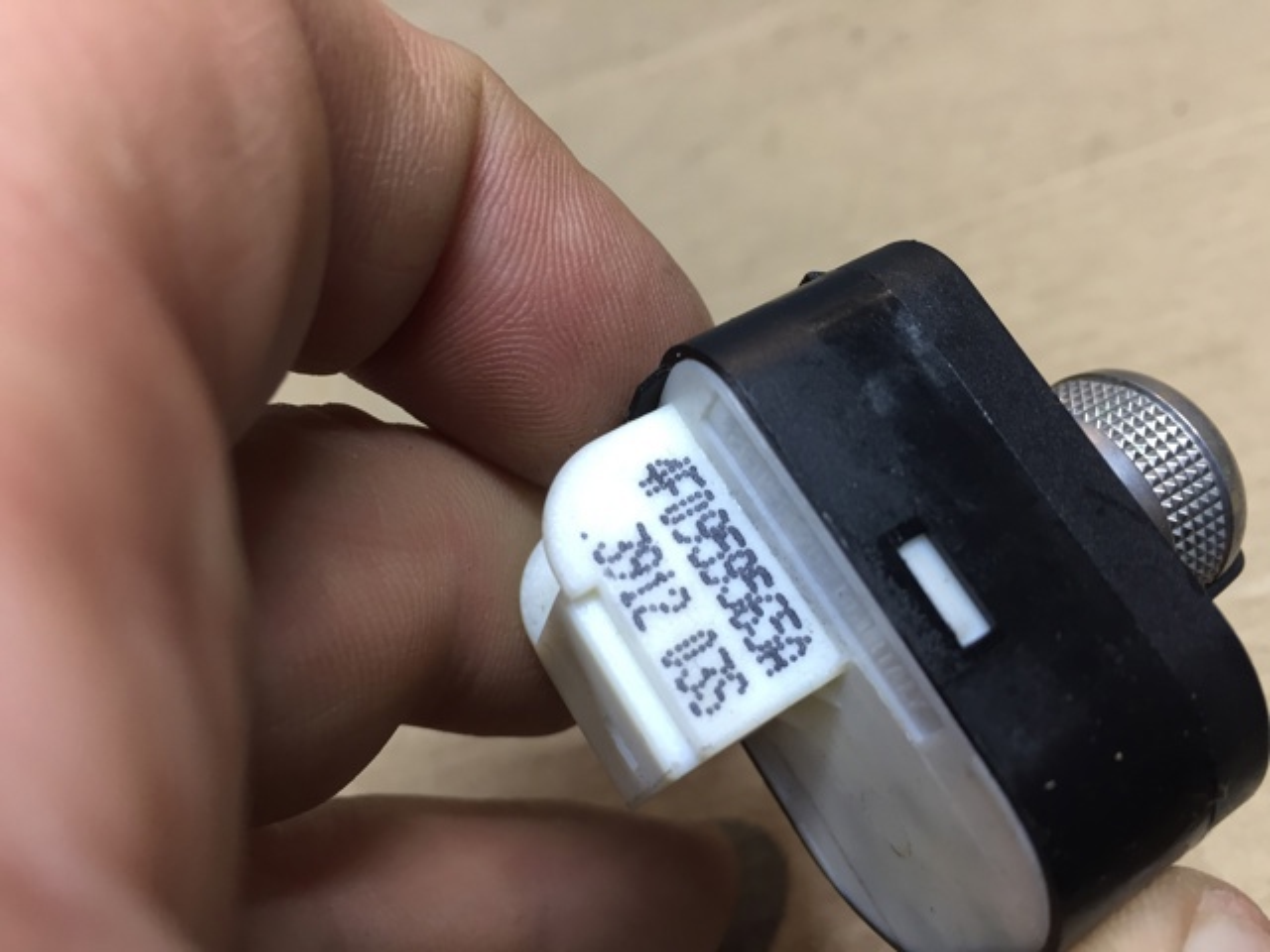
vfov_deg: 48.2
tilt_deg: -41.4
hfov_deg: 61.7
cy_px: 476
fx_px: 1064
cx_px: 635
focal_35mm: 29
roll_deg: +19.7
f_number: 2.2
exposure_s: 1/33
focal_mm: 4.15
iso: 80
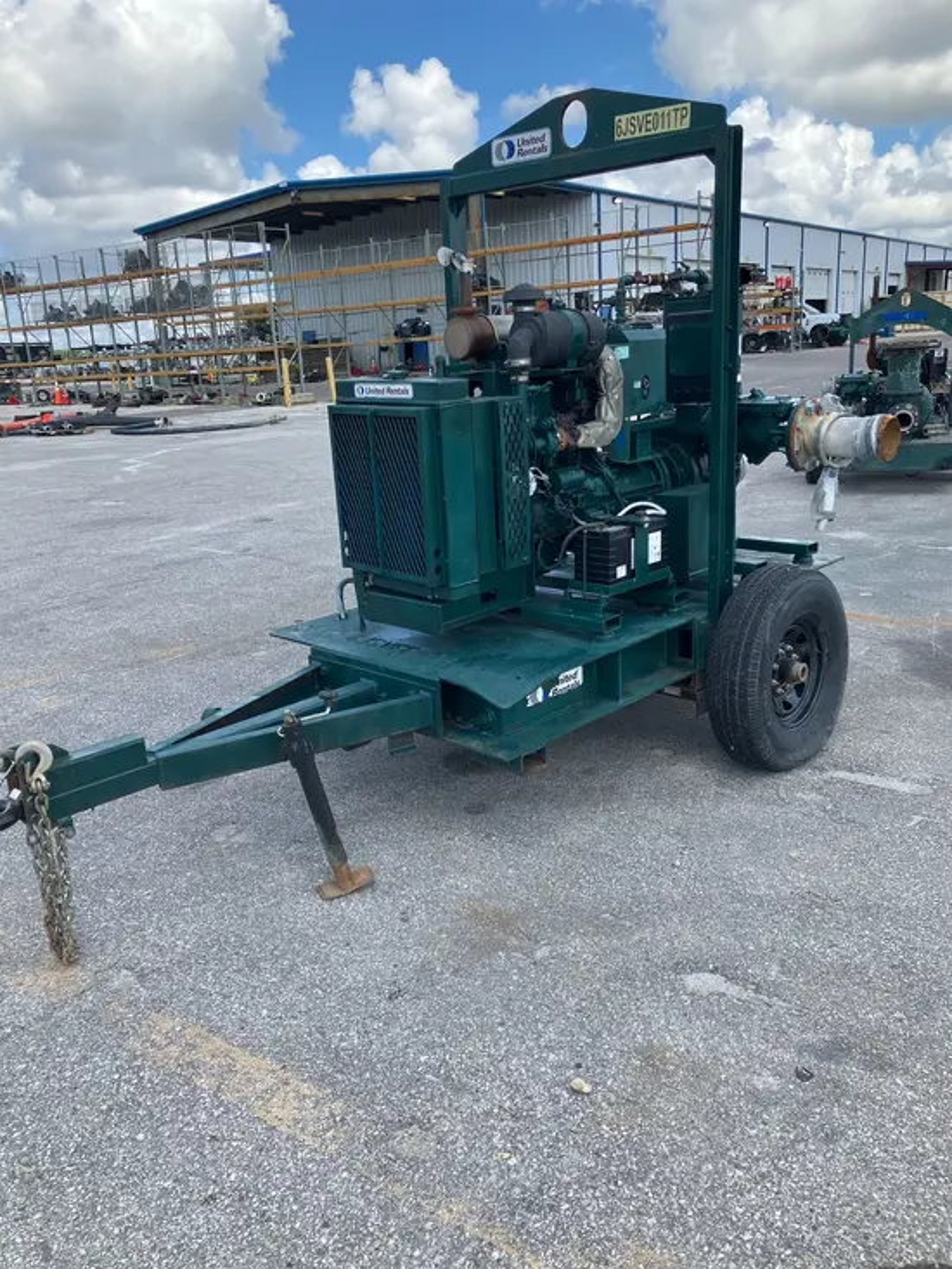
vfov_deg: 63.4
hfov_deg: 49.8
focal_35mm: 28
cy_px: 634
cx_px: 476
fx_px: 1026
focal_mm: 3.99
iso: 32
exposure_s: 1/759
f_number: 1.8
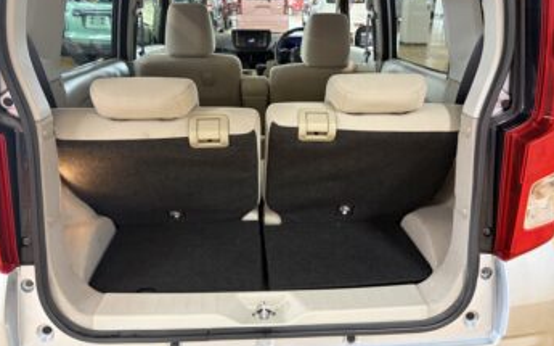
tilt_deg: -18.8
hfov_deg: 66.5
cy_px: 138
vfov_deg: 44.2
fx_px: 422
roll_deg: +0.2
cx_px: 276
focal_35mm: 28
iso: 400
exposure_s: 1/60
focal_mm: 5.96
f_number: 1.6
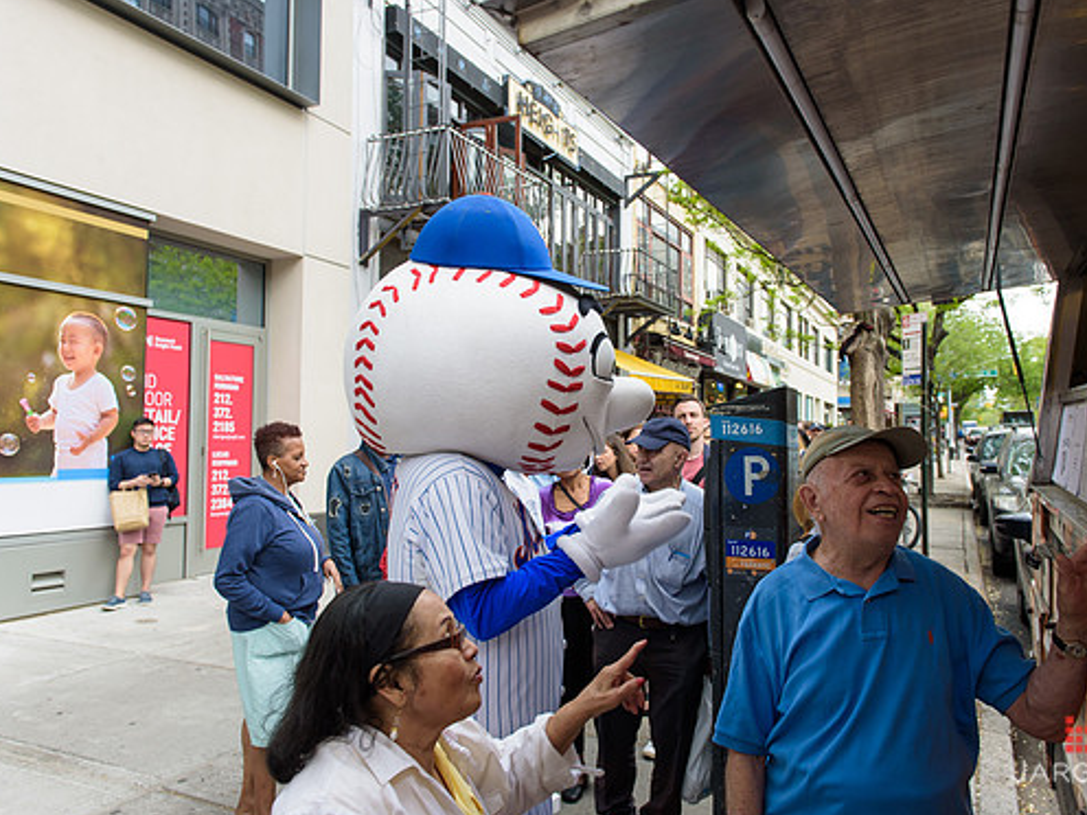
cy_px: 406
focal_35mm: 27
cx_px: 585
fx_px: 848
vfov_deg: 51.4
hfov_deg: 65.2
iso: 200
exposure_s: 1/250
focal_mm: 24
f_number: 4
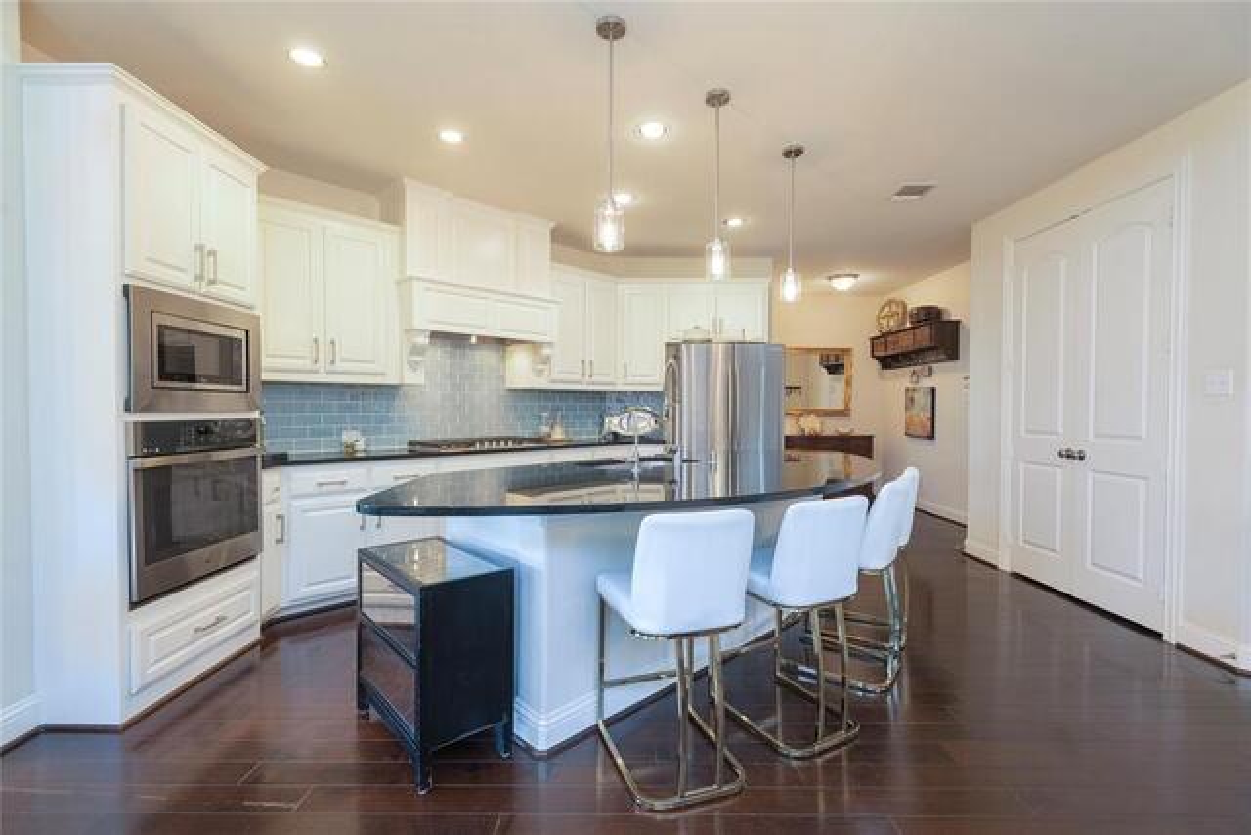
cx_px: 626
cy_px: 418
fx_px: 556
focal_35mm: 16
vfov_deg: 73.8
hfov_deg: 96.7
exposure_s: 1/1.25
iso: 100
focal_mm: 16
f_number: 7.1
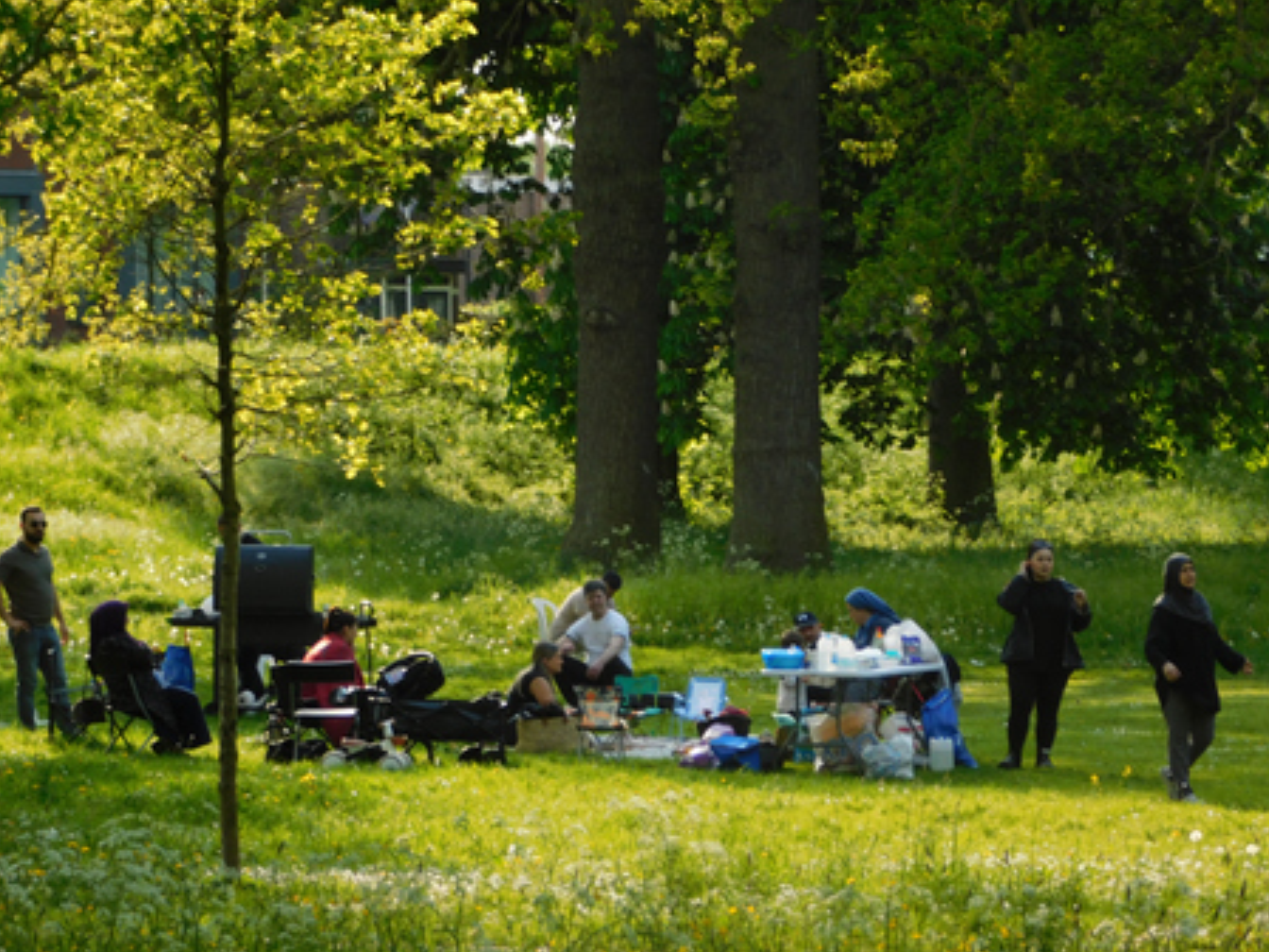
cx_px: 629
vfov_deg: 6.2
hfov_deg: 8.3
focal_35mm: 238
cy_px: 472
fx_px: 8725
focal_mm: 41.3
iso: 125
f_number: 5.6
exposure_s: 1/125
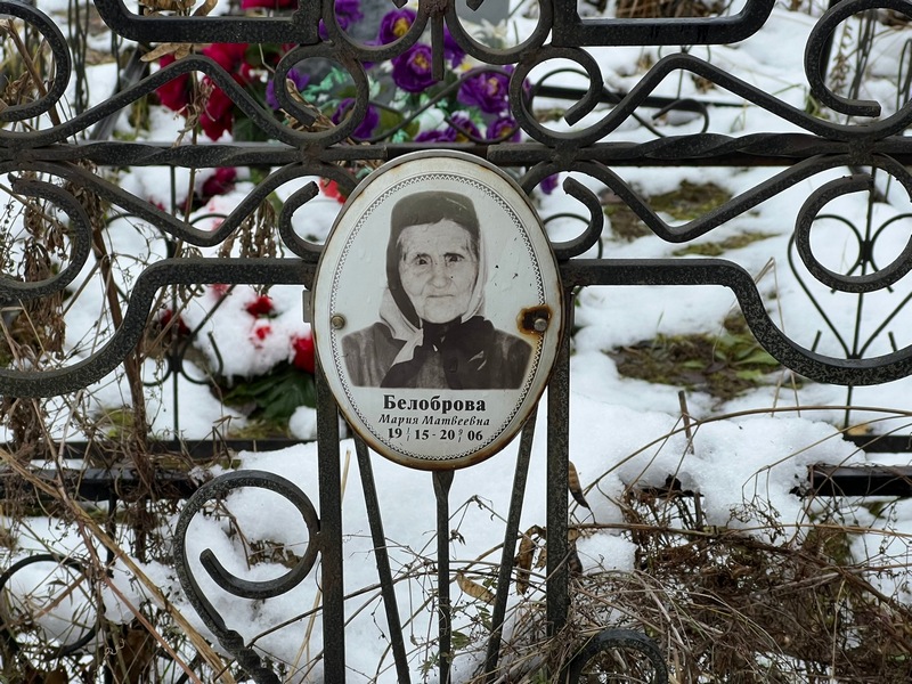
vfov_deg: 19.1
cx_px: 456
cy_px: 342
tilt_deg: -20.0
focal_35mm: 77
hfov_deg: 25.3
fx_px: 2029
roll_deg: -2.7
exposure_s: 1/99
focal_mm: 9
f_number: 2.8
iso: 100
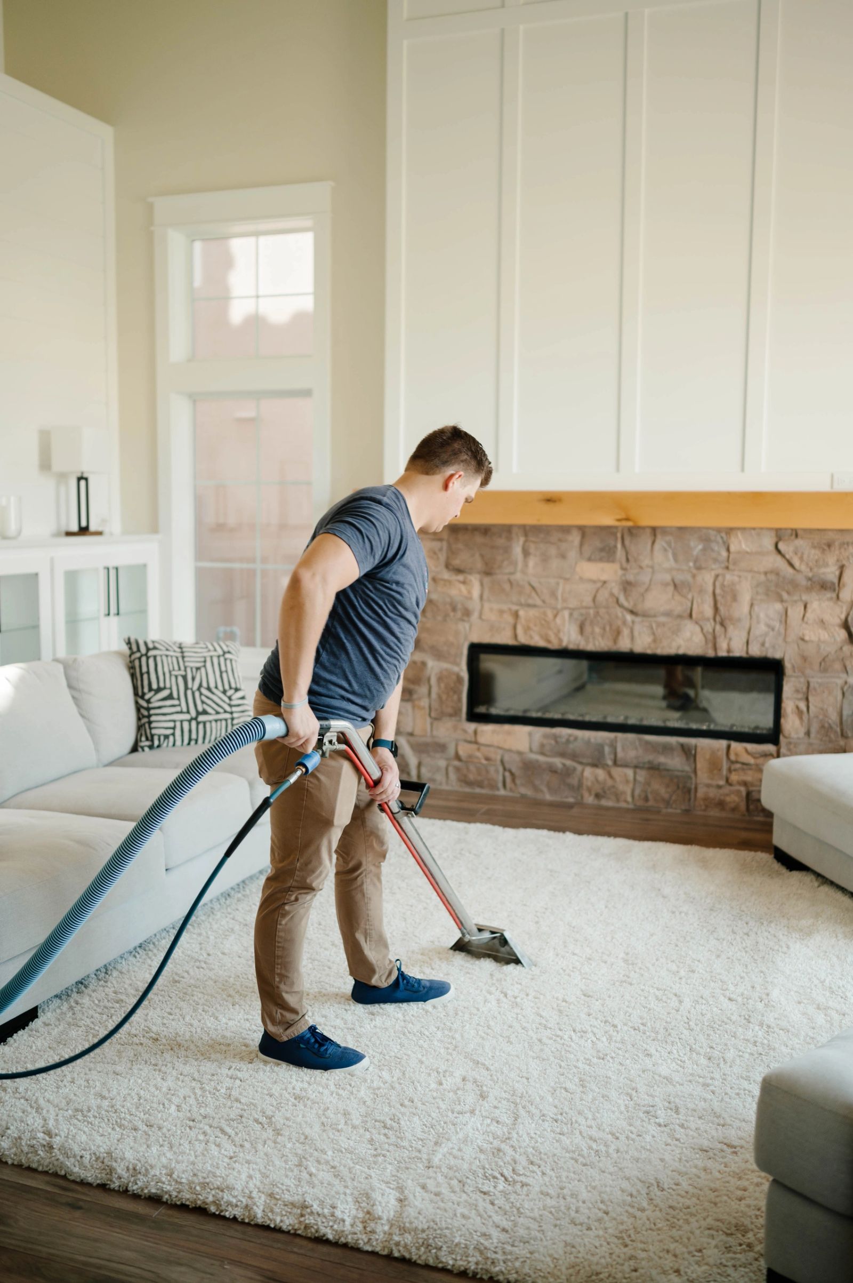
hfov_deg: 37.8
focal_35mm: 35
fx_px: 1246
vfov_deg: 54.5
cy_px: 642
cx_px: 426
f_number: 1.8
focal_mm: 35
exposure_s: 1/125
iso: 250
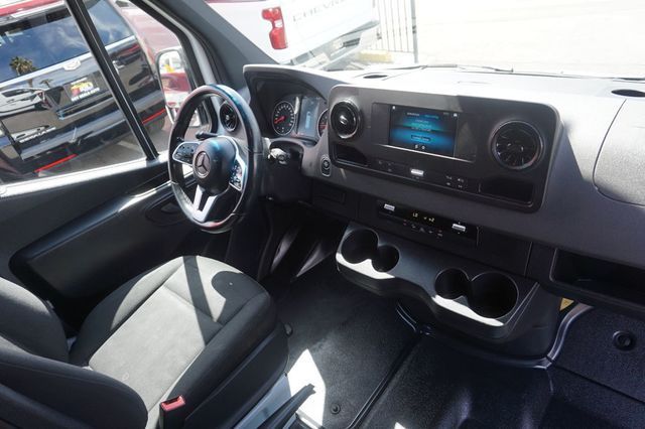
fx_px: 430
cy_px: 214
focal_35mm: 24
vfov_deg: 53.1
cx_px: 322
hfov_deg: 73.8
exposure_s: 1/60
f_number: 4.5
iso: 100
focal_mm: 16
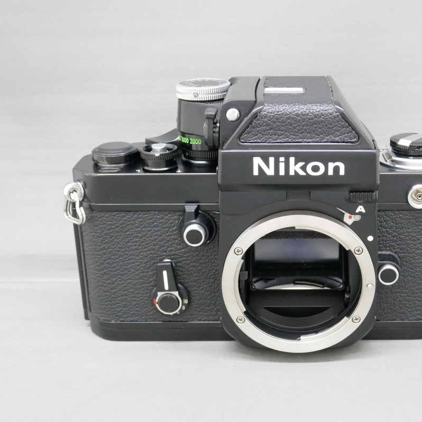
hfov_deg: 33.6
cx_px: 292
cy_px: 211
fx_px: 690
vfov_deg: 34.0
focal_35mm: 50
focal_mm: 14.1
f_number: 5.6
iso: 1600
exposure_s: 1/20
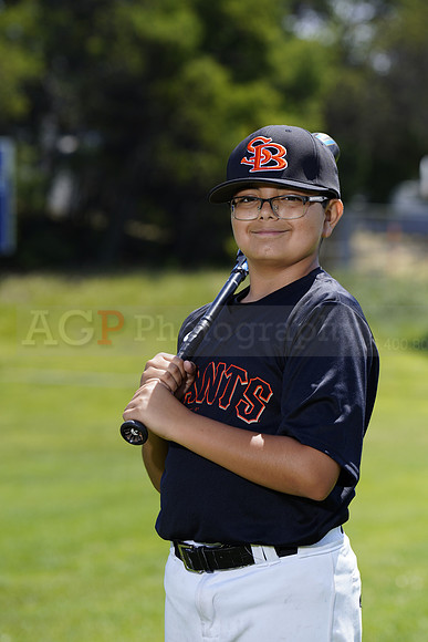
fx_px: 3172
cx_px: 214
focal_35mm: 178
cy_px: 321
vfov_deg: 11.5
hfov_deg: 7.7
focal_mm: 178
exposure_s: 1/250
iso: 100
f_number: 6.3
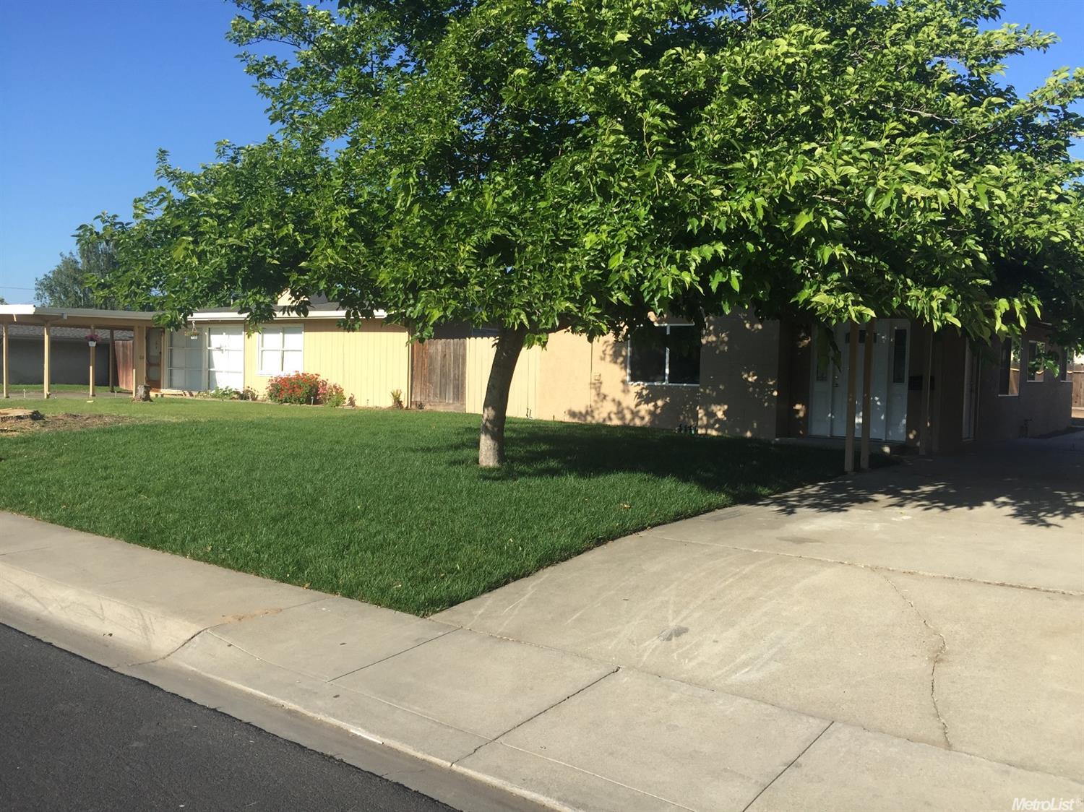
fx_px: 908
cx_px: 542
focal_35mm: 29
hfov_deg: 61.7
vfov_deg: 48.2
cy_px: 406
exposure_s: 1/1041
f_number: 2.2
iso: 32
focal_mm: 4.15
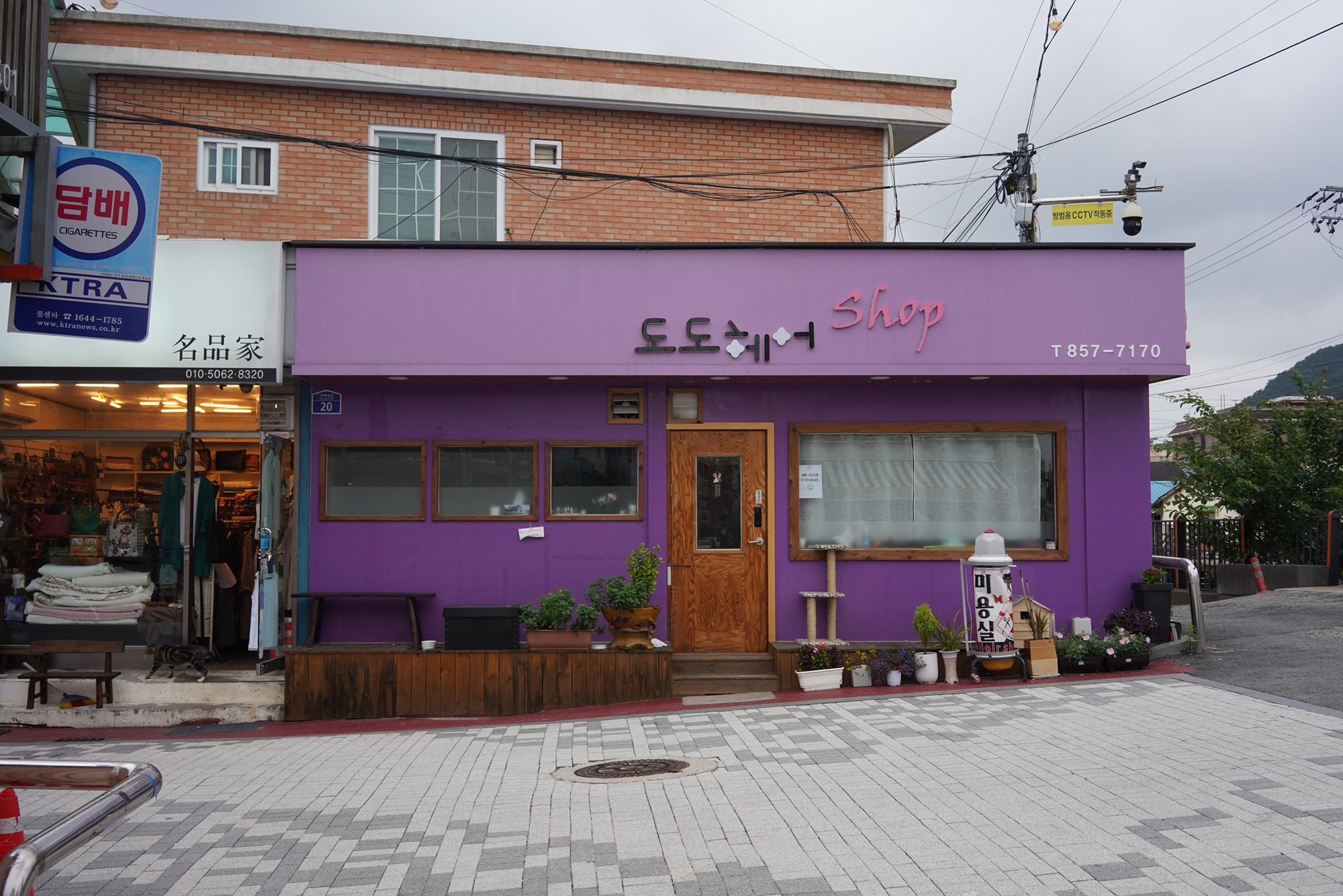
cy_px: 448
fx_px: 1306
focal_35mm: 35
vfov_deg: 37.9
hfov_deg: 54.4
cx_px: 672
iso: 400
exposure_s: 1/160
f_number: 8
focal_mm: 35
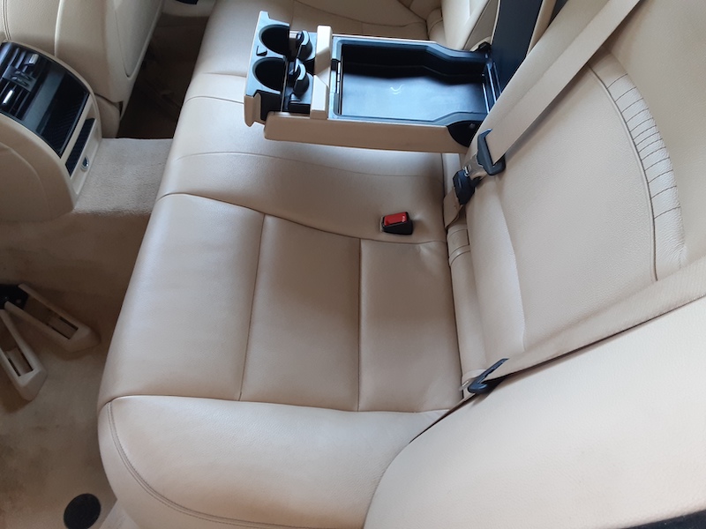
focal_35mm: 27
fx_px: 551
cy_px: 264
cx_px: 353
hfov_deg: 65.3
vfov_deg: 51.4
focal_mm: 2.91
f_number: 1.9
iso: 125
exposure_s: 1/60
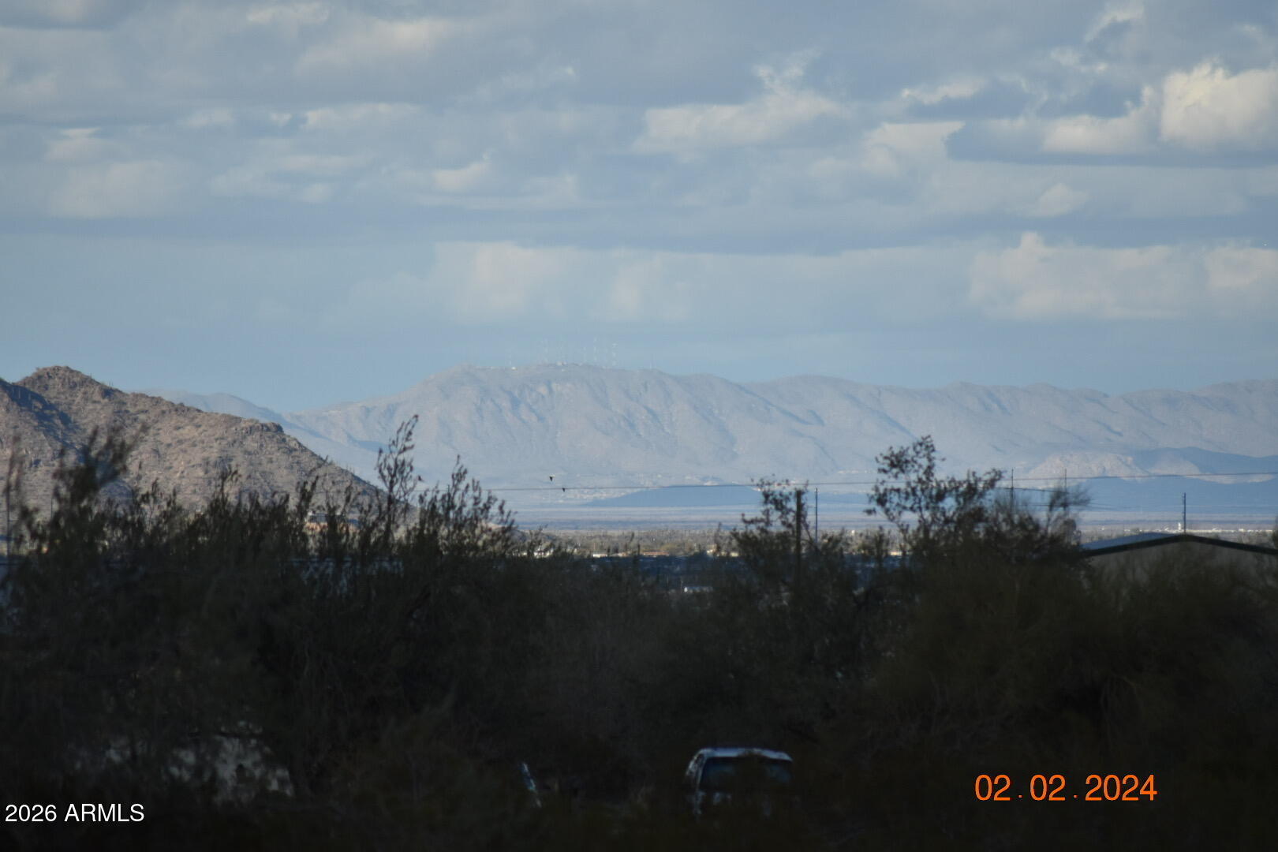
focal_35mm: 450
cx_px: 639
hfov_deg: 4.6
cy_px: 426
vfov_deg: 3.1
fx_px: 15974
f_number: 5.6
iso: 500
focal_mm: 300
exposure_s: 1/2500
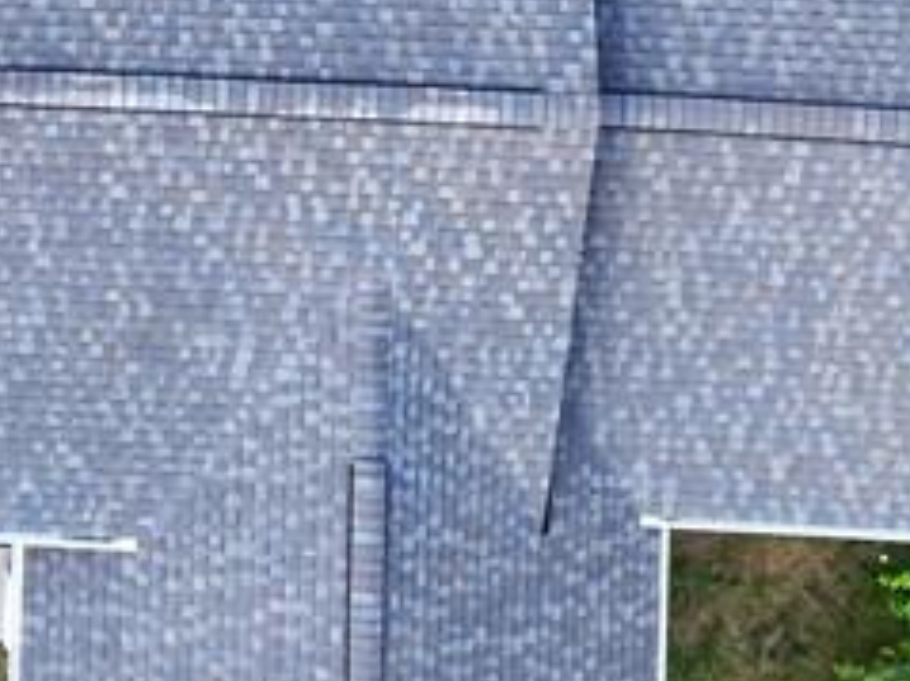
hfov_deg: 18.2
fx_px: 2706
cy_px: -146
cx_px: -141
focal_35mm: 103
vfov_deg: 13.9
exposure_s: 1/15
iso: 260
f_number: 2.8
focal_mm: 12.3
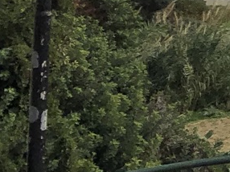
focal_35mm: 196
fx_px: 1301
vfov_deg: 7.0
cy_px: -274
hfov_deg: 8.1
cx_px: 774
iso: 25
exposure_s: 1/3472
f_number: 1.8
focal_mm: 4
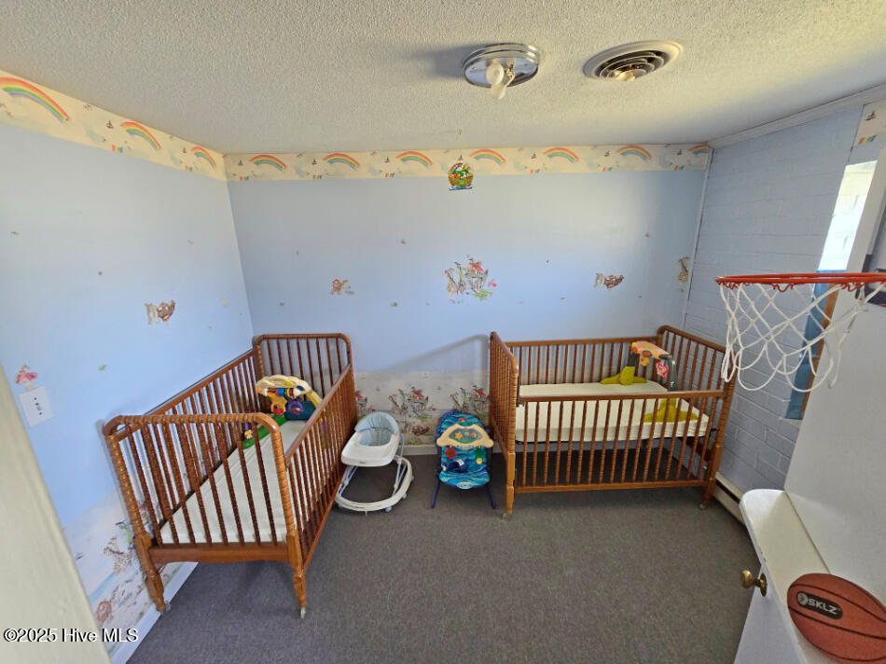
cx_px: 443
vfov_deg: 89.9
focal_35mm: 13
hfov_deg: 106.2
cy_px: 332
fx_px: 333
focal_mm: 2.2
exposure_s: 1/60
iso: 320
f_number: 2.2
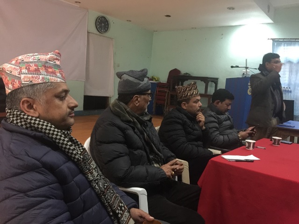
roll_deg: -3.9
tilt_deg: -6.7
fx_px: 250
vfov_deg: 48.2
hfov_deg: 61.7
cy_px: 112
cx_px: 150
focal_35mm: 29
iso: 200
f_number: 2.2
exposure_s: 1/8
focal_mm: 4.15
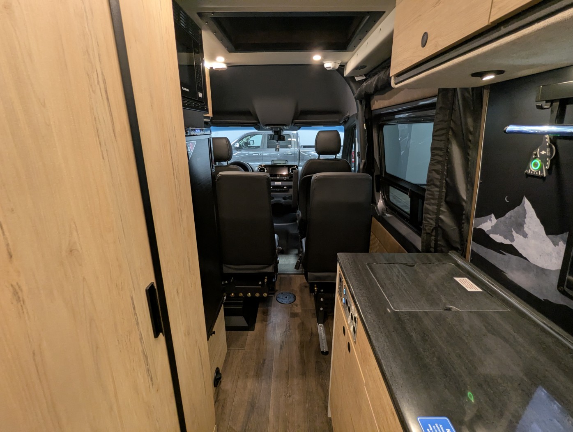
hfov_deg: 94.4
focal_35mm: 16
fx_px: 265
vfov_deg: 78.2
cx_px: 286
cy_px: 216
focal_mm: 2.35
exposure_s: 1/24.8
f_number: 2.2
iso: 216
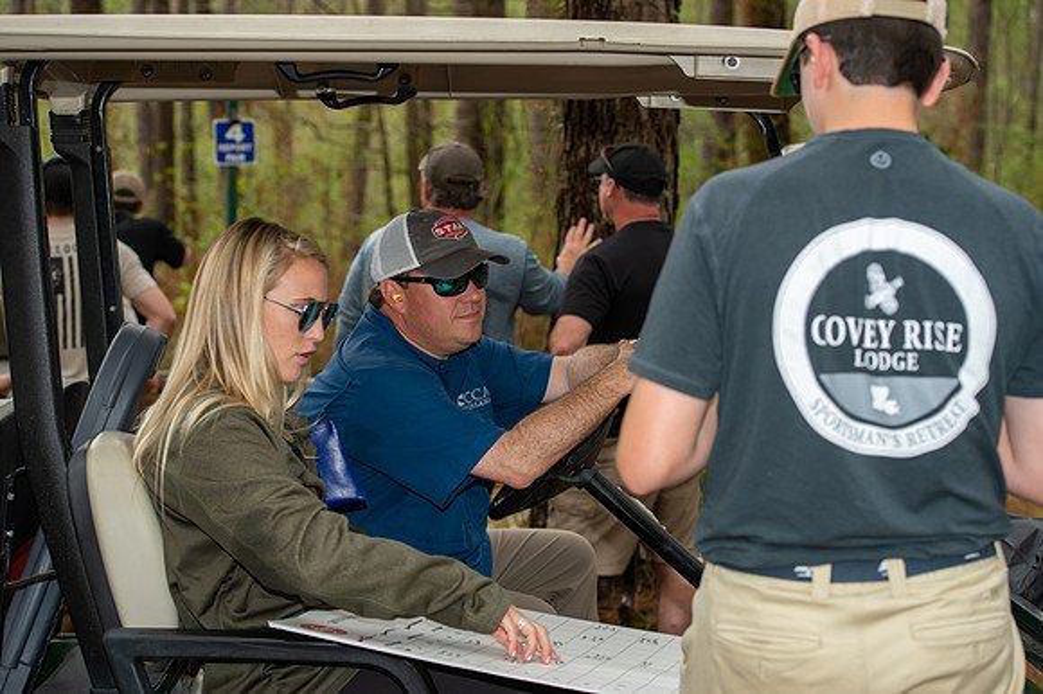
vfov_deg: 19.4
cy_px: 347
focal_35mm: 70
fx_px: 2027
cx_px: 522
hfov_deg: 28.9
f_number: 5
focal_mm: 70
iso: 125
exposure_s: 1/160
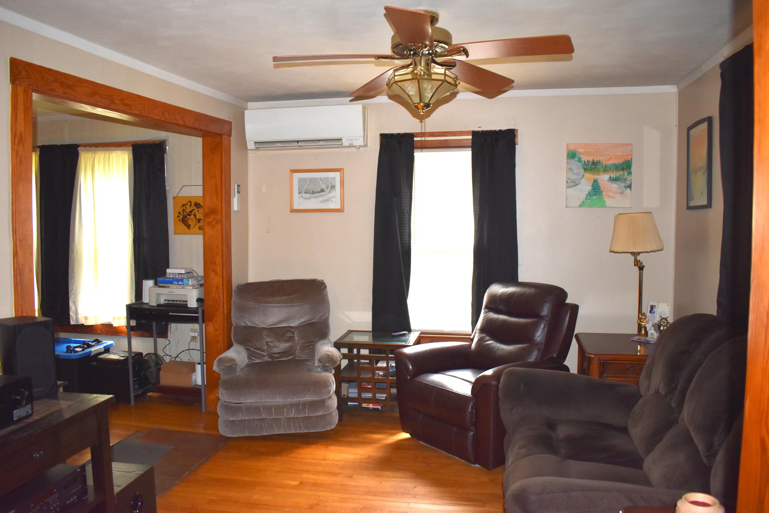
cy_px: 256
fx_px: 577
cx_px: 384
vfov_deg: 47.9
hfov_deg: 67.4
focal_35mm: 27
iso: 800
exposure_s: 1/160
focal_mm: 18
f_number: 3.5
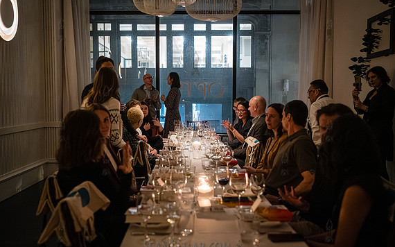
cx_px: 192
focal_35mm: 37
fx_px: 398
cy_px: 130
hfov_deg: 52.8
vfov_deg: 34.4
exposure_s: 1/160
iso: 16000
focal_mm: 35
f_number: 2.8
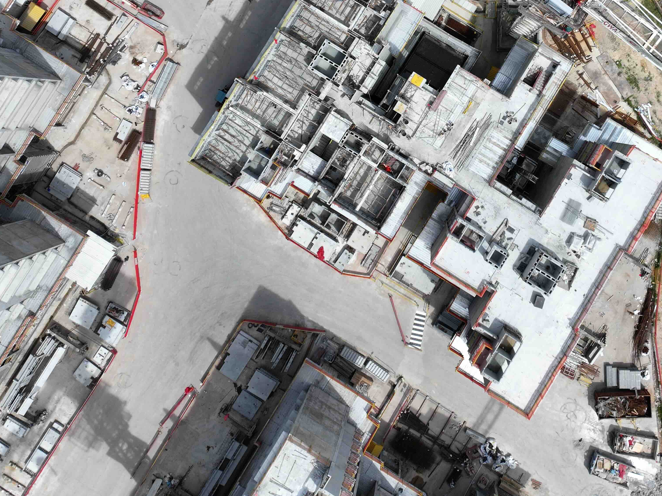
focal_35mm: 42
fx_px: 803
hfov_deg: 44.3
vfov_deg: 32.9
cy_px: 68
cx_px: 427
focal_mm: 12.29
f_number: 2.8
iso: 100
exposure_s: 1/2000
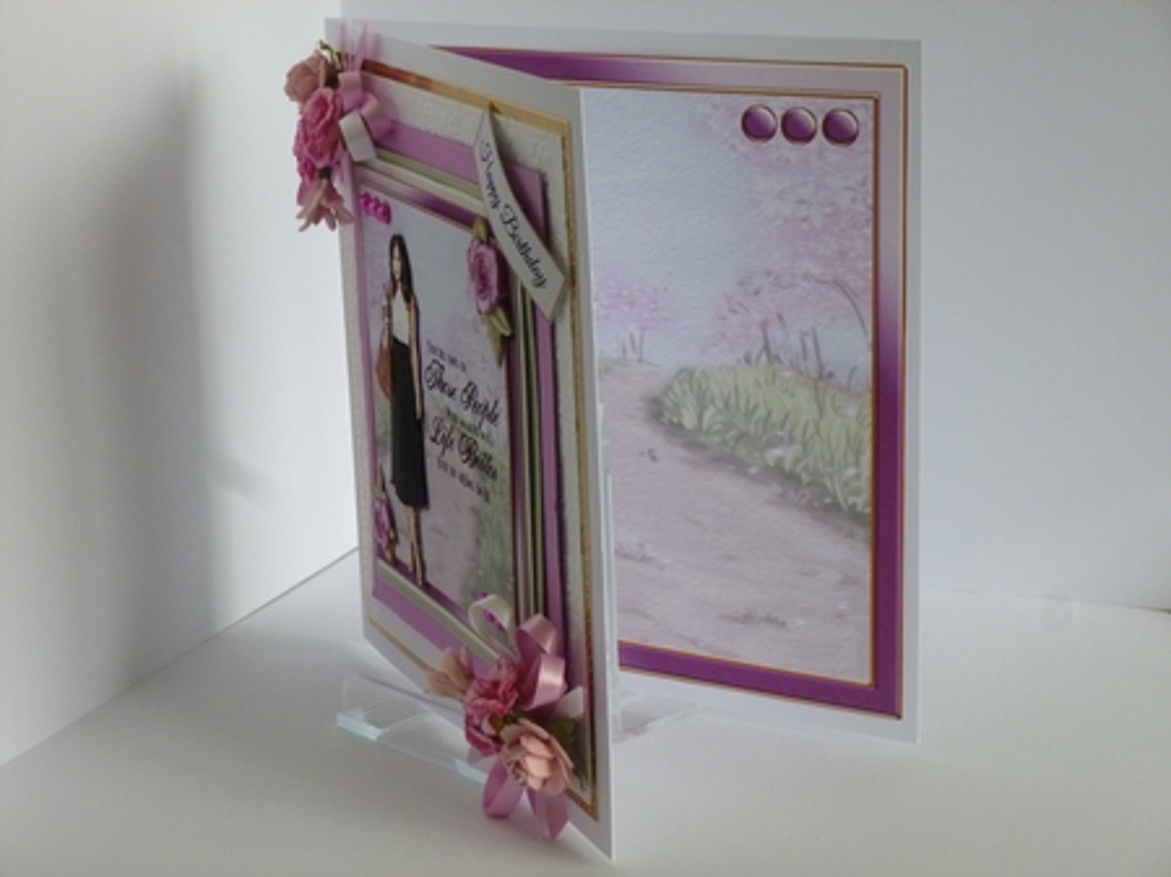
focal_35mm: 80
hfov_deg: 24.4
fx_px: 2705
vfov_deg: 18.4
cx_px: 586
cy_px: 438
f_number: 4.9
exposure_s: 1/30
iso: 400
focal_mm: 14.2
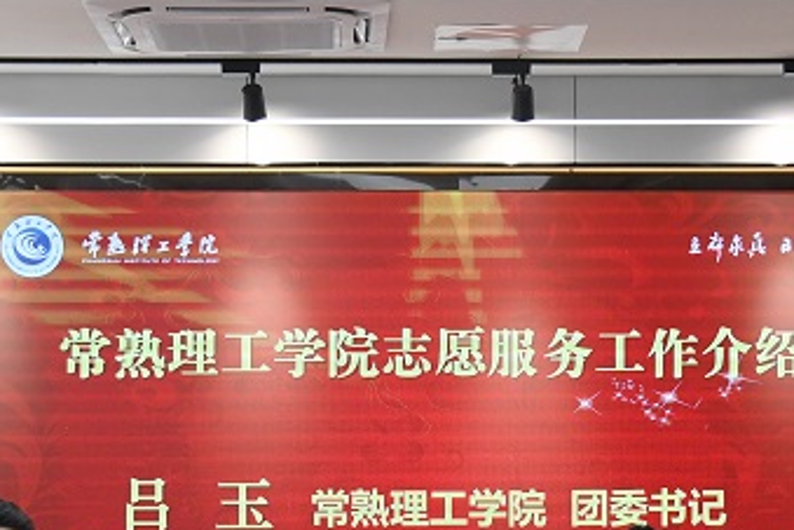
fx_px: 2183
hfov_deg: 20.6
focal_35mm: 99
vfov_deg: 13.7
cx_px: 405
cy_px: 466
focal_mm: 28
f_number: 4.5
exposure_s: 1/500
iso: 2000
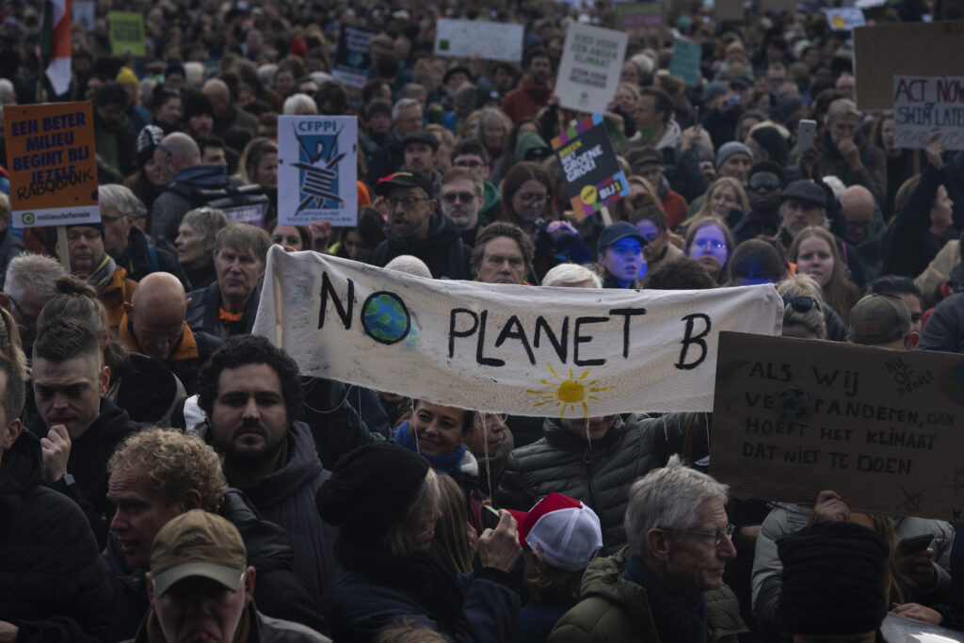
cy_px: 322
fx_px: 2276
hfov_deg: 23.9
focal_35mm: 85
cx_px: 482
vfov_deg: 16.1
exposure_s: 1/400
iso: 250
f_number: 4.5
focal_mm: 85
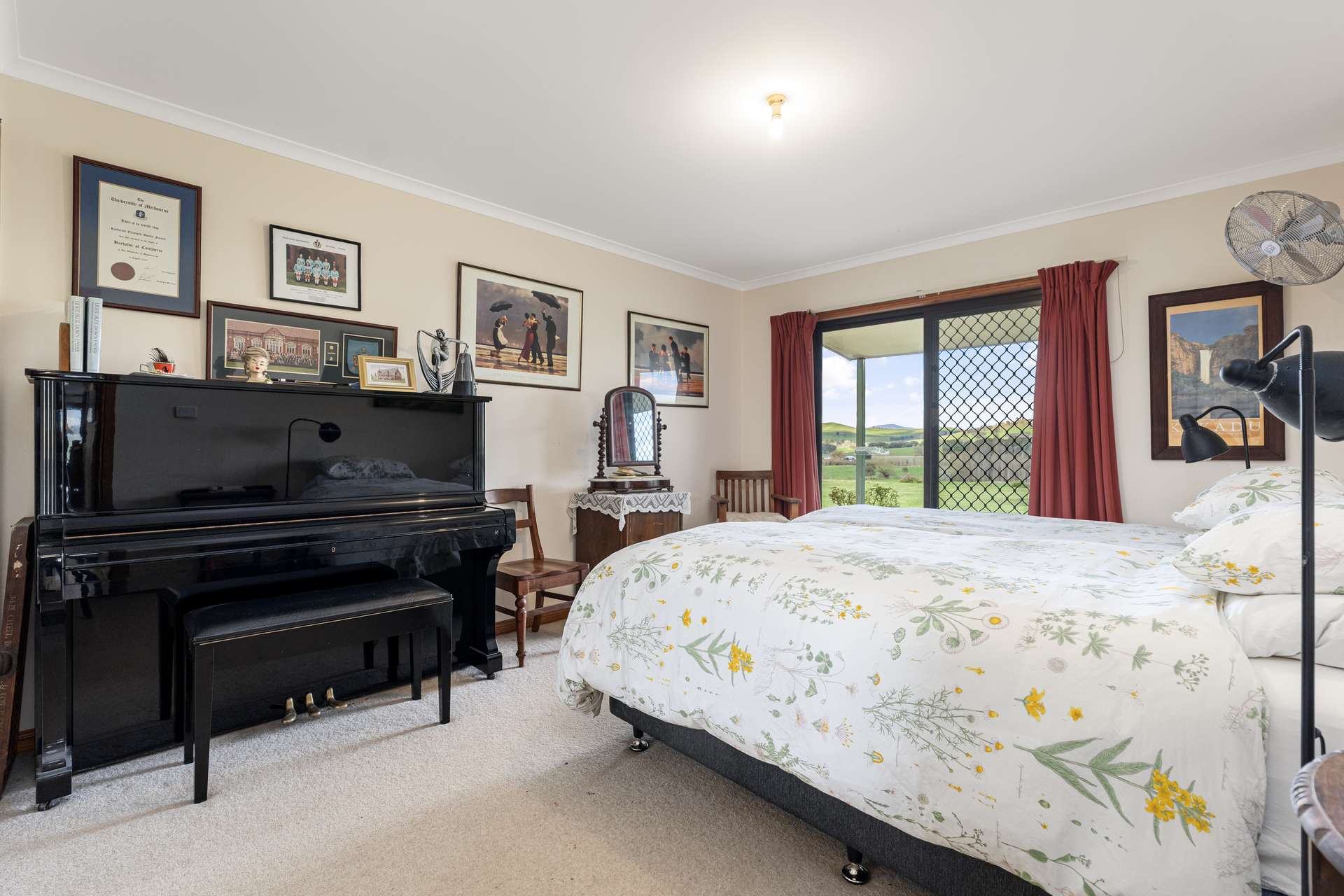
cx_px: 672
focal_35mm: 16
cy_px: 448
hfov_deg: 96.7
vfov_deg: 73.7
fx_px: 597
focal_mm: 16
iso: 320
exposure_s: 1/15
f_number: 5.6
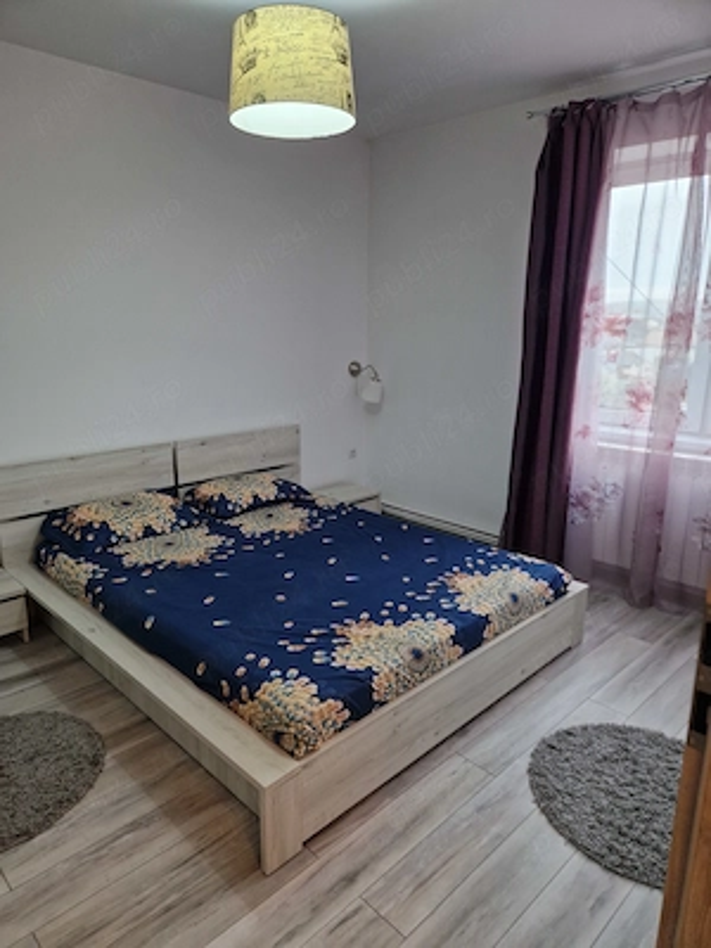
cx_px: 356
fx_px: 630
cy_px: 474
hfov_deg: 58.9
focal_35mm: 23
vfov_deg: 73.9
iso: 200
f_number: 1.8
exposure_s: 1/100
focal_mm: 5.4
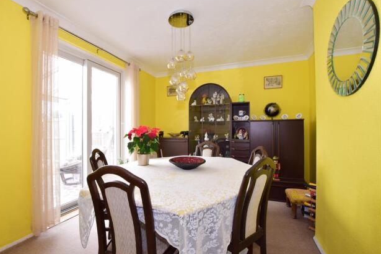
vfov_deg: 73.7
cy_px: 127
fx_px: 169
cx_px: 179
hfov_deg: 96.6
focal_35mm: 16
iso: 400
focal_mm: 10
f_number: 14
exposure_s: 1/5
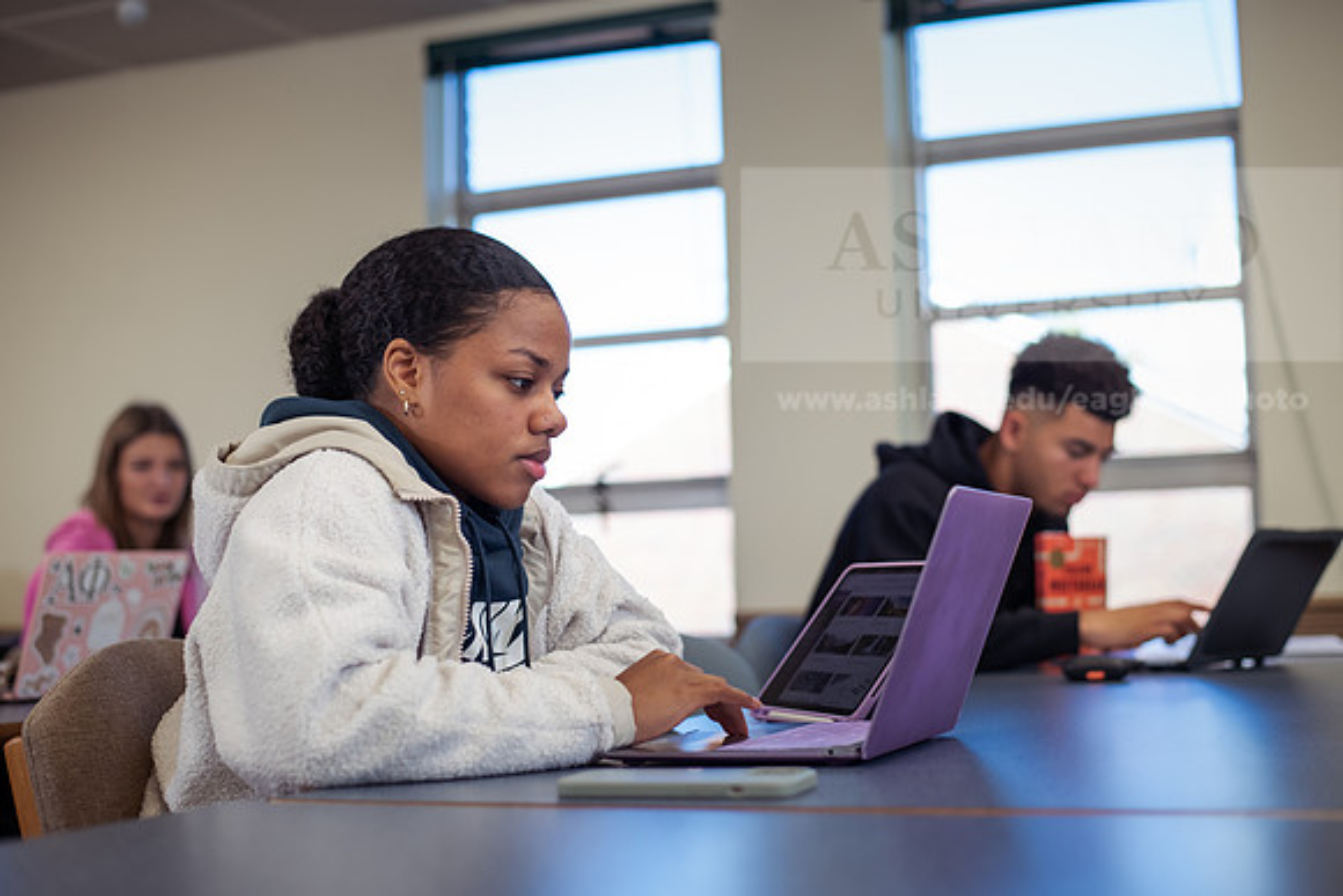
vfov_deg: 27.0
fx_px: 1866
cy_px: 448
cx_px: 672
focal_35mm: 50
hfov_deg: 39.6
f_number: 2.5
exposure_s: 1/200
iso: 640
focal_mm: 50
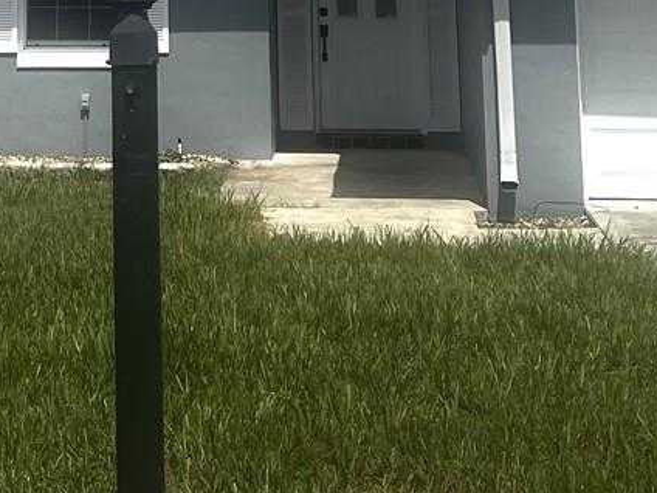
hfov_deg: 19.9
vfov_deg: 13.4
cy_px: -422
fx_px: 1860
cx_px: 167
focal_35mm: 98
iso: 50
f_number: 1.6
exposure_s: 1/7874
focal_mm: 5.1
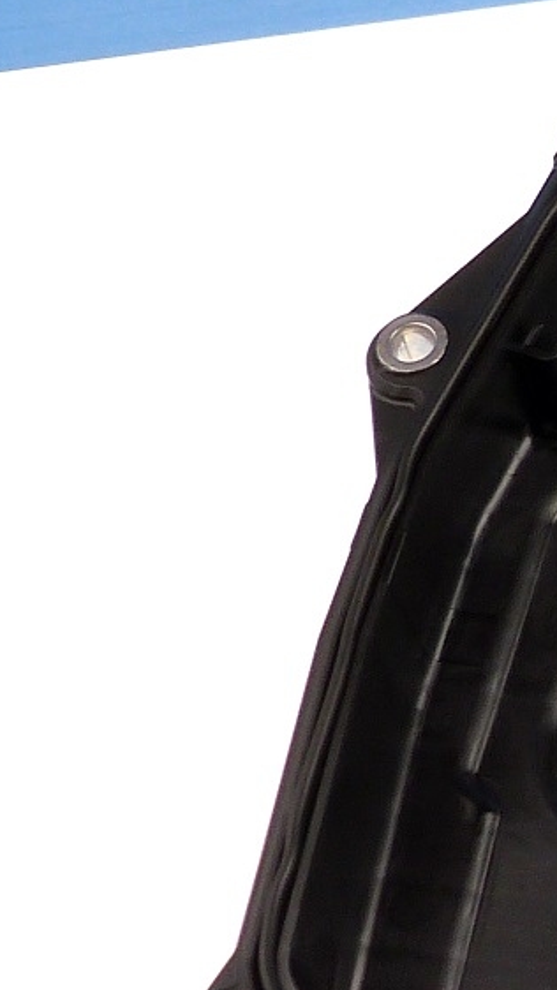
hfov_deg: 8.1
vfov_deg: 16.6
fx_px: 3362
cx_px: 1680
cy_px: 113
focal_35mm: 128
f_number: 3
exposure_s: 1/60
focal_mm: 5.8
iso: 100
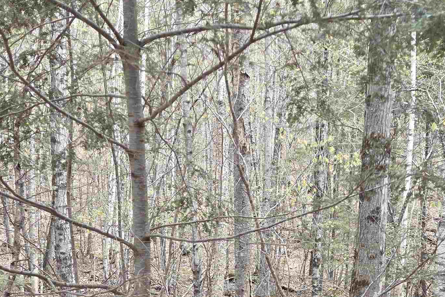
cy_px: 311
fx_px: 667
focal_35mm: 54
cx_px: 317
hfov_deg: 36.3
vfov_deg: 23.7
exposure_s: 1/180
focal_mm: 5.4
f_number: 1.8
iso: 50
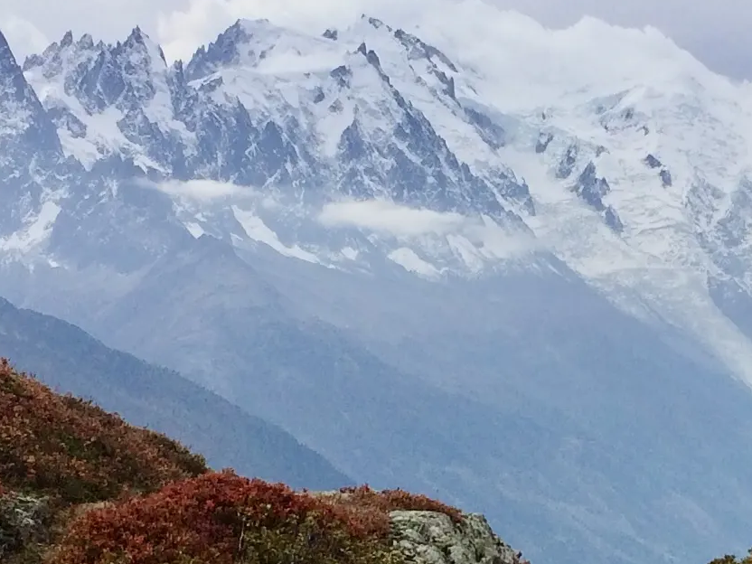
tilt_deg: -8.3
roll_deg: -1.7
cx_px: 633
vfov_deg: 22.7
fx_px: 1390
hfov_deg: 29.4
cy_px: 441
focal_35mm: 64
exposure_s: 1/2933
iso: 32
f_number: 2.2
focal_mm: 4.15
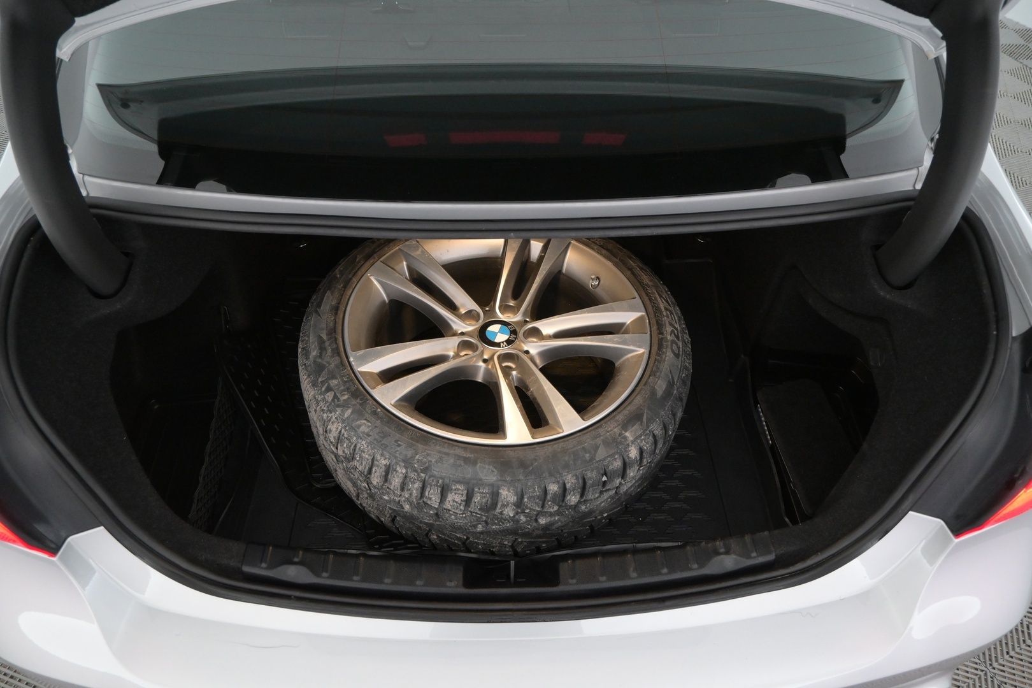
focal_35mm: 24
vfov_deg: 53.1
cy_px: 344
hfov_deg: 73.7
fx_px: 688
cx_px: 516
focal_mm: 16
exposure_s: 1/80
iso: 2500
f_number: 4.5
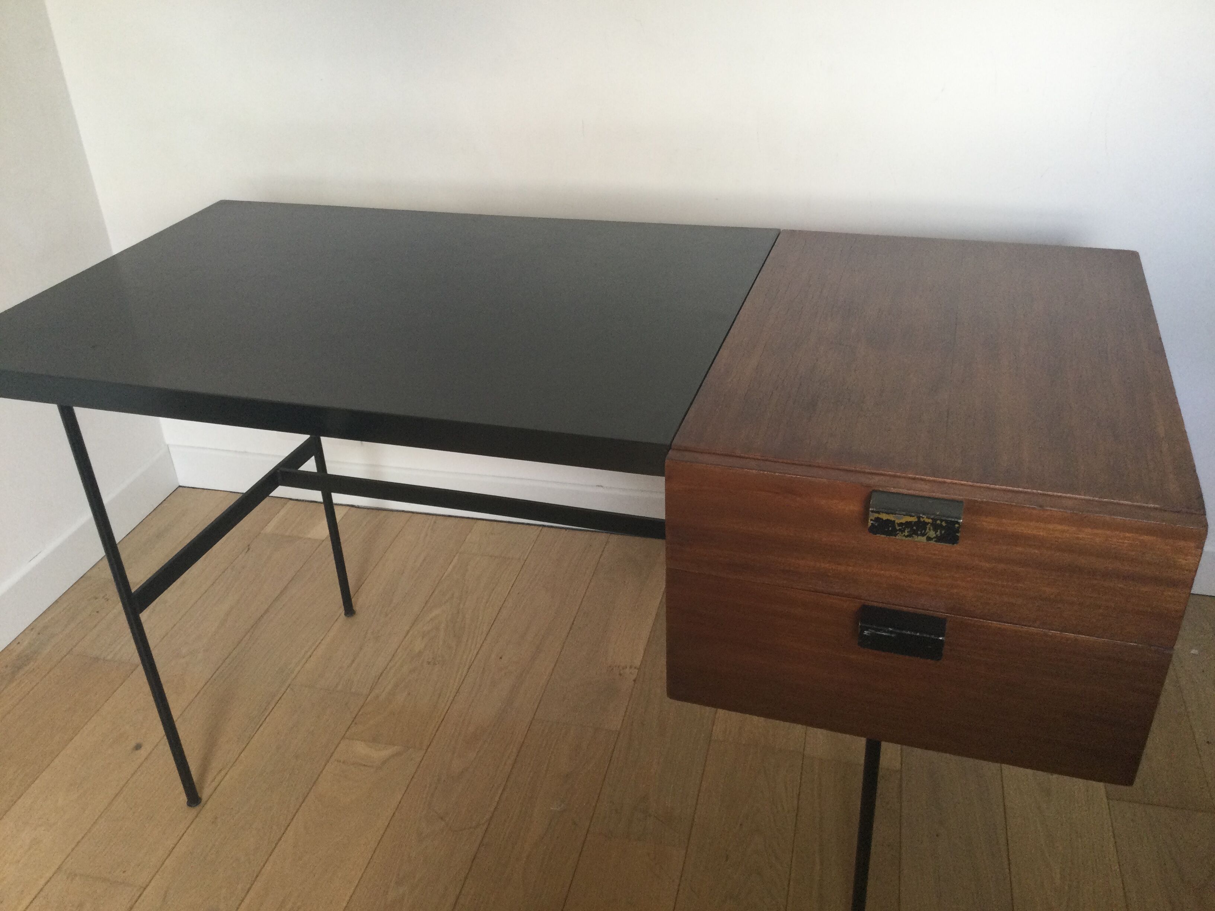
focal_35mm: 31
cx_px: 608
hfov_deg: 58.4
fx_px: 1088
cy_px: 456
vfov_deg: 45.4
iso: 64
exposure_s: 1/33
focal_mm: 3.3
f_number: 2.4
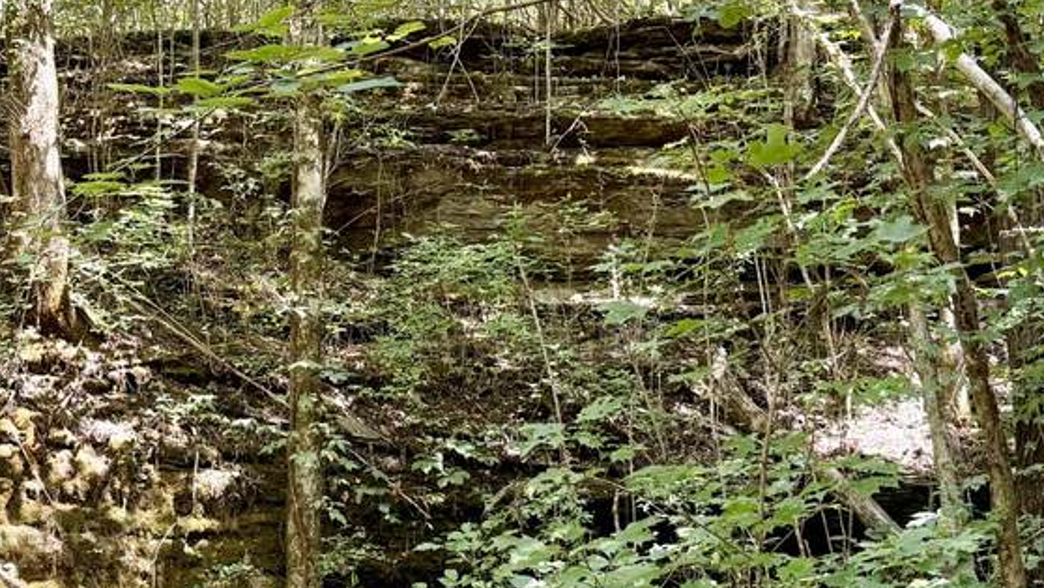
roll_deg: -2.3
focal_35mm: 60
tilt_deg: +13.4
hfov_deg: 34.6
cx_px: 350
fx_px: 1661
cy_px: 253
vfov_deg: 20.0
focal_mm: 6.76
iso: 125
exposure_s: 1/159
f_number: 1.78
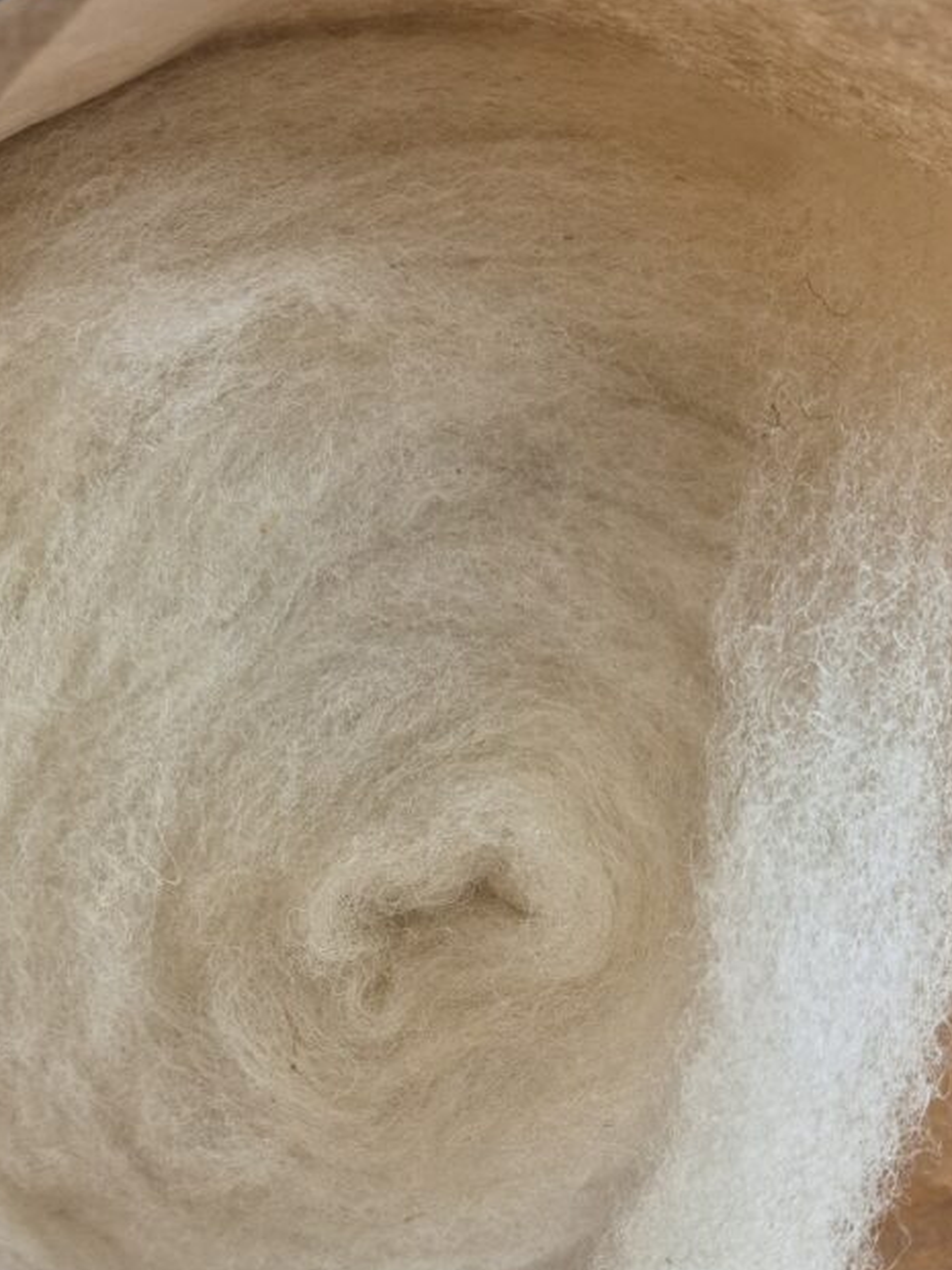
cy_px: 993
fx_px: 1393
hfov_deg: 37.7
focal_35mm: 38
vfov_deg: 46.7
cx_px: 436
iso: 200
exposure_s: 1/100
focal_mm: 5.4
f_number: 1.8
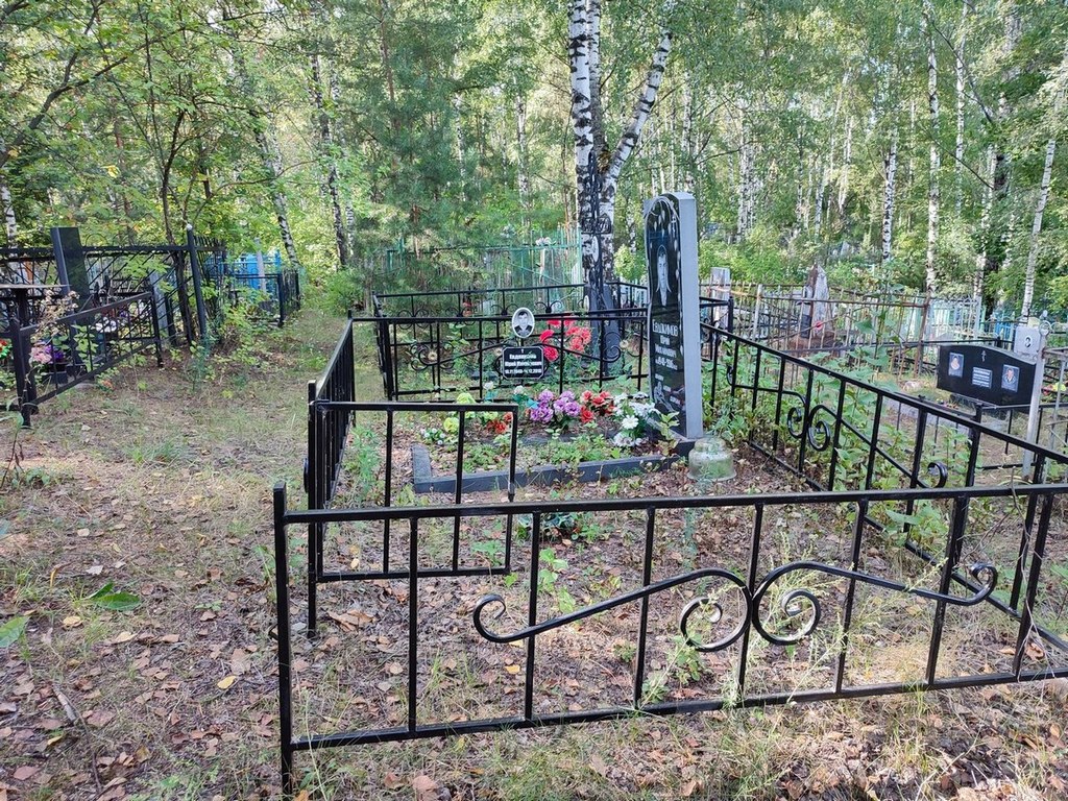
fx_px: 771
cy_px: 400
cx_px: 534
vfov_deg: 54.9
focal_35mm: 25
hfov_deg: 69.4
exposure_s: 1/50
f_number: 1.9
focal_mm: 6.04
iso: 99
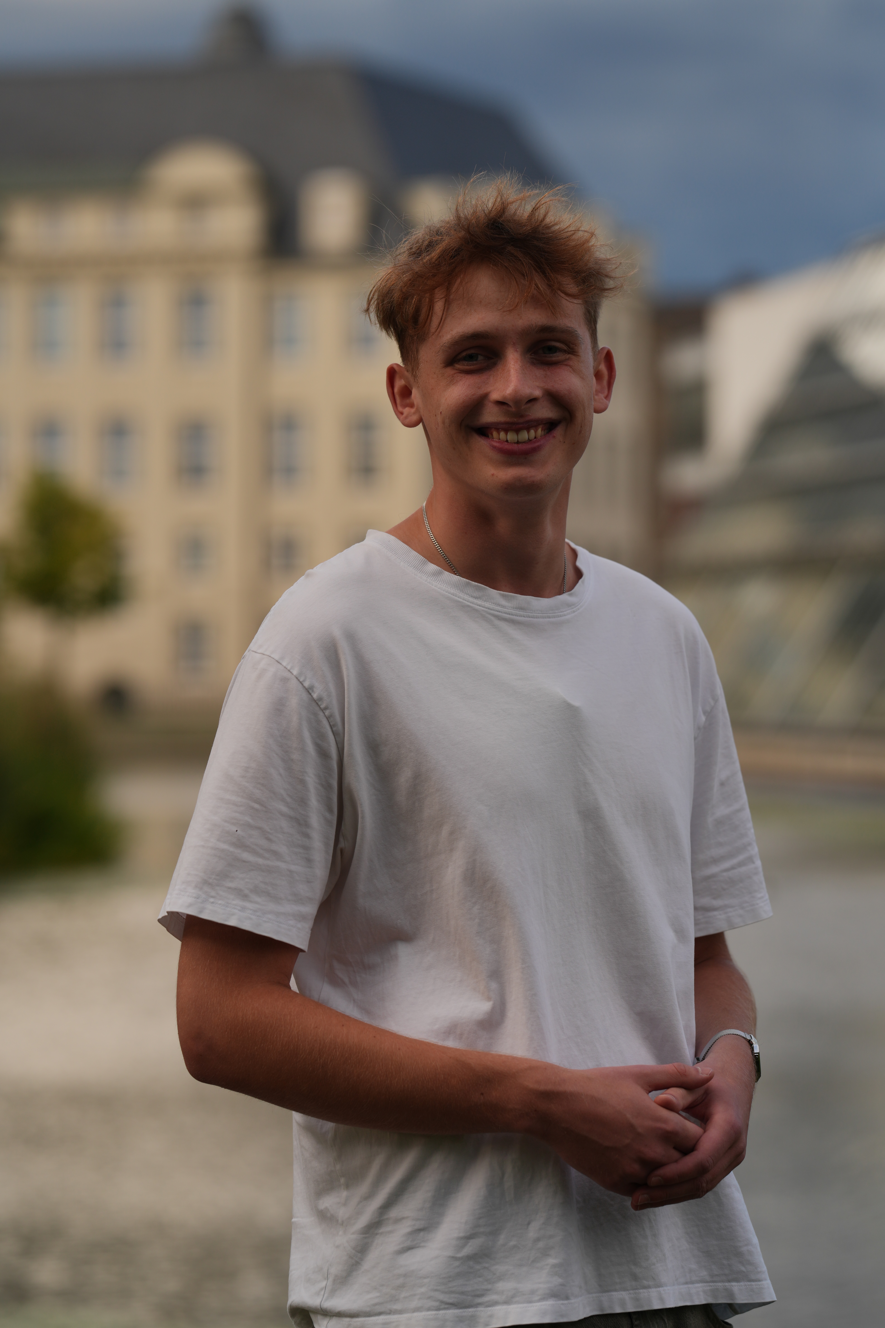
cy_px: 664
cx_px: 442
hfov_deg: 10.2
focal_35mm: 135
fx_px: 4978
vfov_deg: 15.2
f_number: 4
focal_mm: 135
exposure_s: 1/800
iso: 100
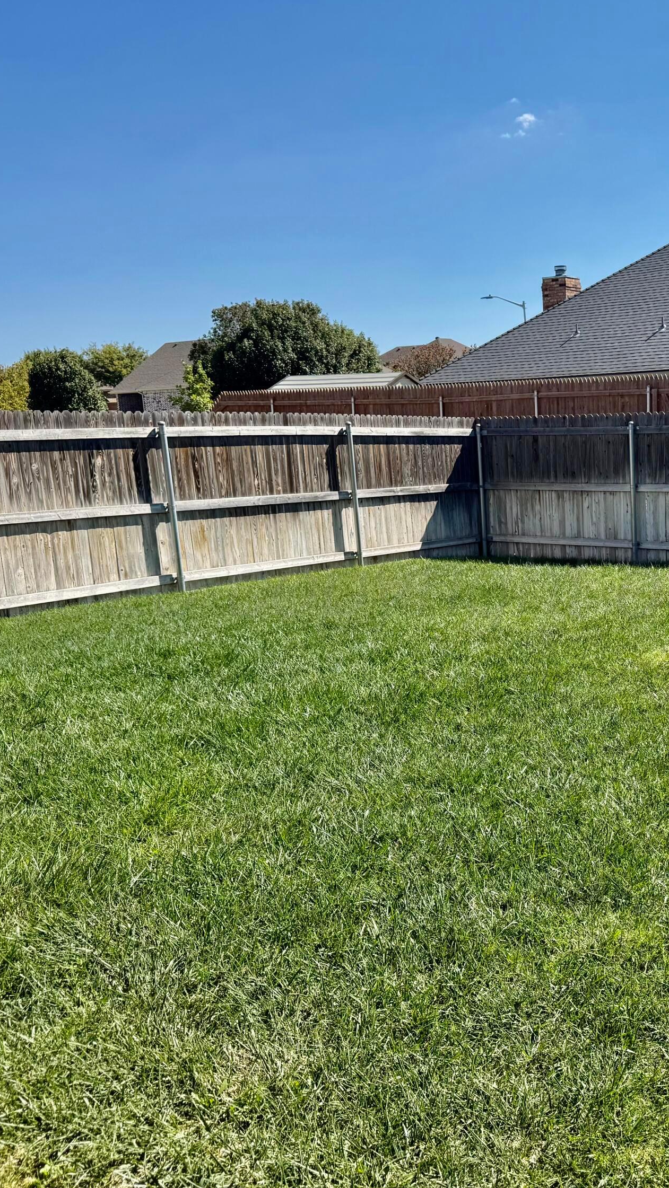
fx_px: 1103
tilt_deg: -9.1
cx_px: 570
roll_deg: +2.2
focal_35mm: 35
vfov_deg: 56.6
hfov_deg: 32.4
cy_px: 592
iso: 80
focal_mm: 6.76
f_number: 1.78
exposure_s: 1/4167
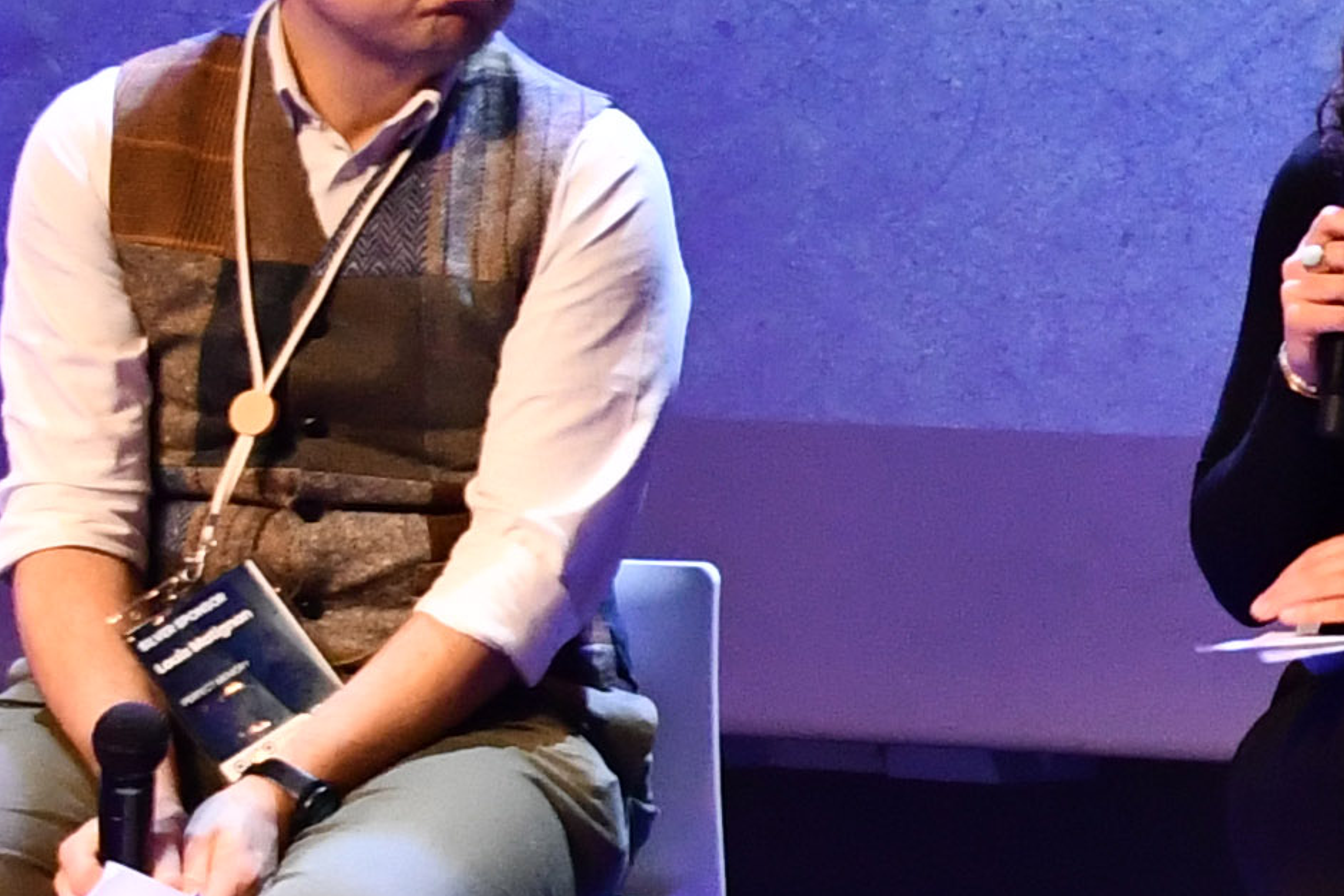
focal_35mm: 195
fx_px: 7279
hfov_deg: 9.7
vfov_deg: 7.0
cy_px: 193
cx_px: 2876
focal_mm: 22
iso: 2000
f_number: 5.6
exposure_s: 1/80
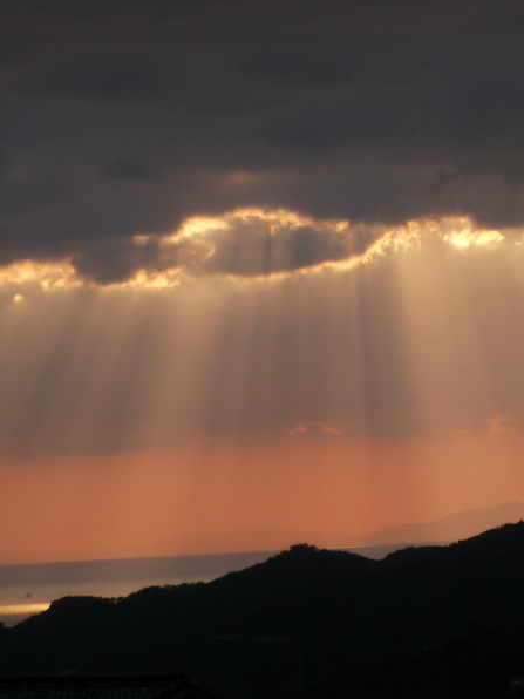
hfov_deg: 5.8
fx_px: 5147
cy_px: 348
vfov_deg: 7.8
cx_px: 411
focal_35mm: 255
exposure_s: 1/401
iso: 50
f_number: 5.2
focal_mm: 29
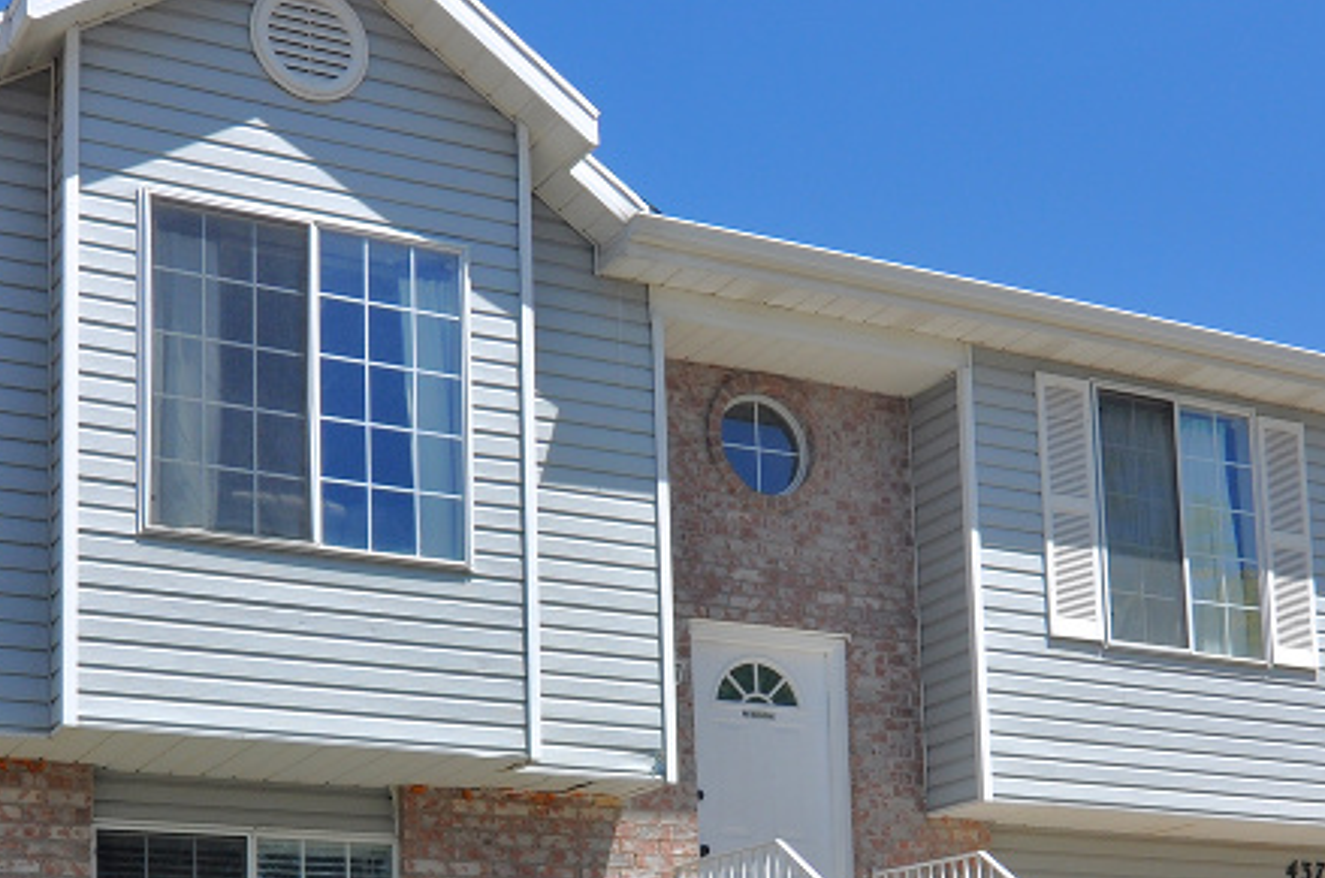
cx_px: 824
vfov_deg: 23.7
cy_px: 715
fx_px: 2057
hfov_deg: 35.5
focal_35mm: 56
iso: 200
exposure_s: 1/320
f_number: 9
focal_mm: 16
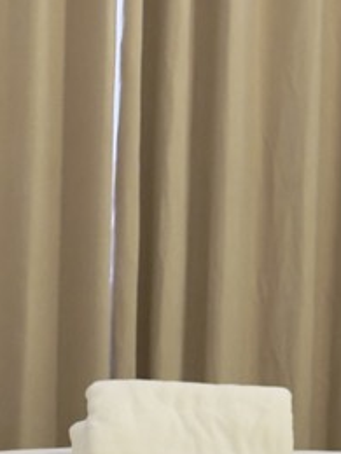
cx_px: 69
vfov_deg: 11.7
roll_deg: -0.9
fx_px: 2180
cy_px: 531
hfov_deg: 8.9
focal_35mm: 166
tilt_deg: -7.2
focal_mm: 6.76
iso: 500
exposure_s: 1/40
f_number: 1.78
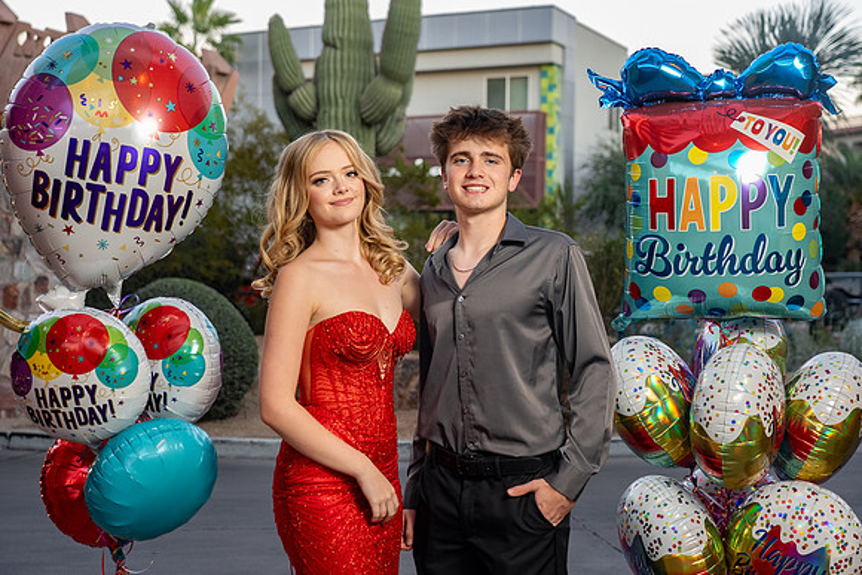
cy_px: 289
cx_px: 461
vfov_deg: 25.3
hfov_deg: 37.2
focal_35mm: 54
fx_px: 1282
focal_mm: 50
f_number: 4
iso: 800
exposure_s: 1/80
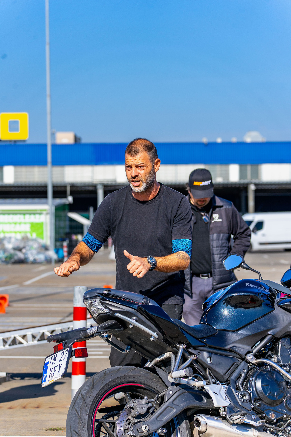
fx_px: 1455
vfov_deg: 17.1
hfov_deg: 11.4
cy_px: 218
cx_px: 146
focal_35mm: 120
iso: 125
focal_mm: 120
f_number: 6.3
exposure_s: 1/1250
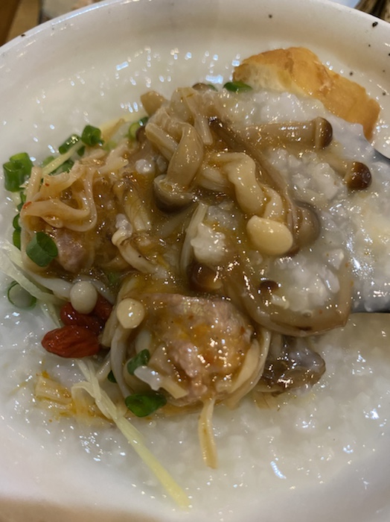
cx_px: 195
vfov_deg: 67.3
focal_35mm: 26
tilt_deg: -61.5
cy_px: 261
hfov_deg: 53.0
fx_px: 391
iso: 320
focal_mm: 4.25
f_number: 1.8
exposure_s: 1/50
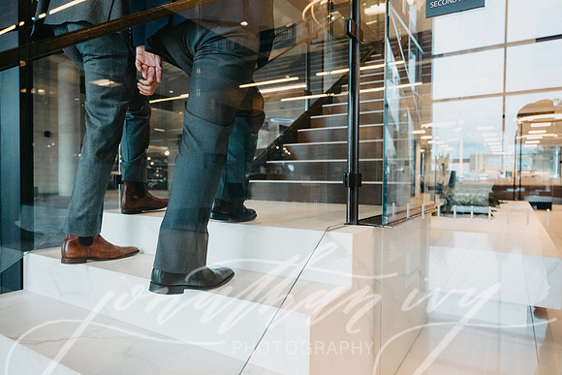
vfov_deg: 53.2
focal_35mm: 24
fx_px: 375
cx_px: 281
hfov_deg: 73.7
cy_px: 188
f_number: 3.5
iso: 2500
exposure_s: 1/500
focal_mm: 24
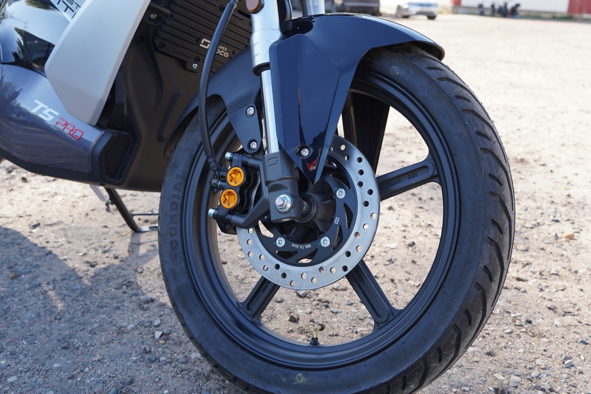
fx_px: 607
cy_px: 149
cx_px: 335
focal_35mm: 37
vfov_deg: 35.7
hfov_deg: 51.7
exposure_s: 1/100
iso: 100
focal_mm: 29
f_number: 5
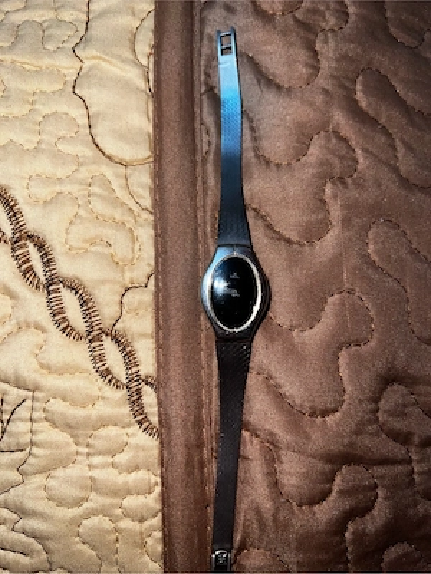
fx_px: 432
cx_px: 216
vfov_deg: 67.3
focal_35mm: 26
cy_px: 287
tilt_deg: -79.0
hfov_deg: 53.1
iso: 32
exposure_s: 1/78
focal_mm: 5.7
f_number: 1.5
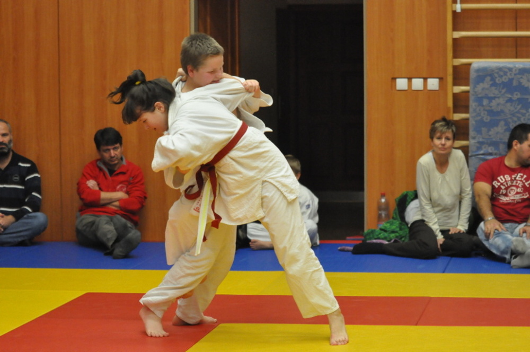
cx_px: 265
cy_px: 176
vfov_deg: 13.0
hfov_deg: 19.5
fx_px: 1544
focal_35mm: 105
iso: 2500
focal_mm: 70
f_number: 2.8
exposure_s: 1/250
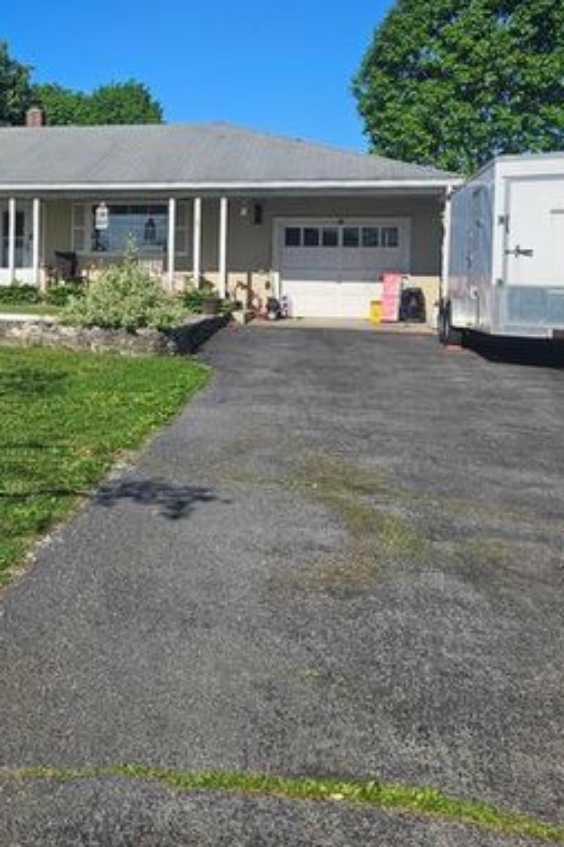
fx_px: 988
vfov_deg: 45.4
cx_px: 78
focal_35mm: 42
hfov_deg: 30.7
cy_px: 257
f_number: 1.8
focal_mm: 5.4
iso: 25
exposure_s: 1/2333
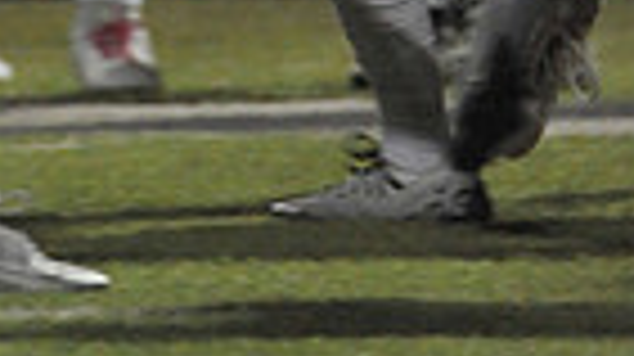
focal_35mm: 2585
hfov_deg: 0.8
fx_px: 43416
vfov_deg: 0.5
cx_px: 36
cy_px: -671
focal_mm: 600
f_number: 6.3
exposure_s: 1/200
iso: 6400
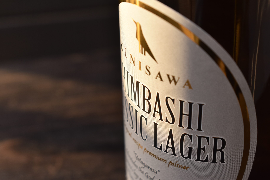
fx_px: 634
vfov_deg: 16.2
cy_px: 88
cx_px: 137
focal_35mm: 85
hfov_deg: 24.0
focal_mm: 55
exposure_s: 1/125
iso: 400
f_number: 8
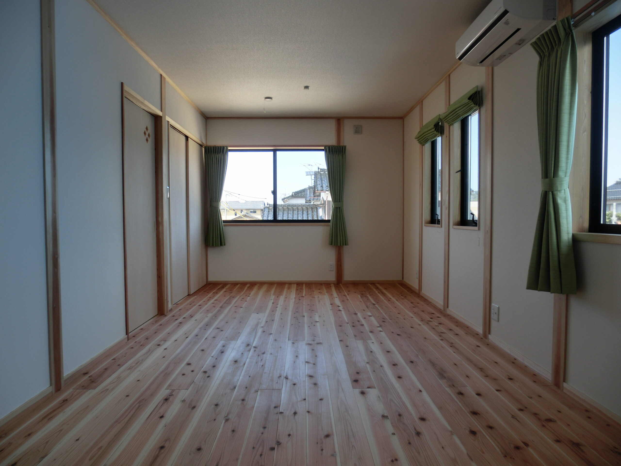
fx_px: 431
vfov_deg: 56.8
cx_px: 310
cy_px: 233
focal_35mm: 24
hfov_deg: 71.6
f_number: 3
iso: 80
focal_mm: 4.24
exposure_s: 1/125
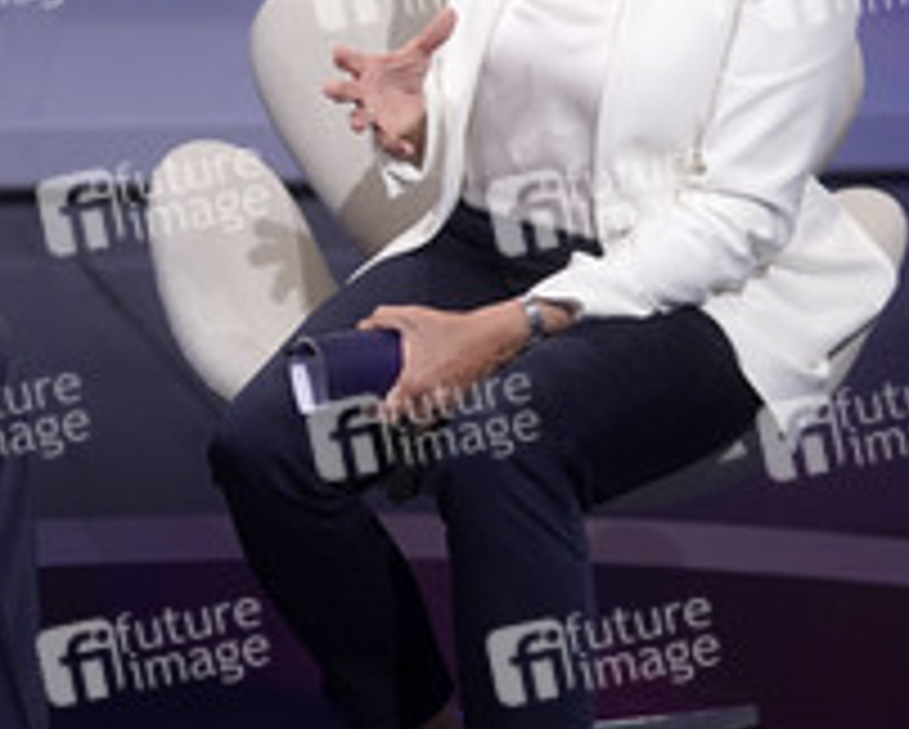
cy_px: 90
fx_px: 2531
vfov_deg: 16.2
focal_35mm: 94
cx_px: 34
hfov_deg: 19.8
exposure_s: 1/500
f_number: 1.6
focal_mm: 30
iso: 640
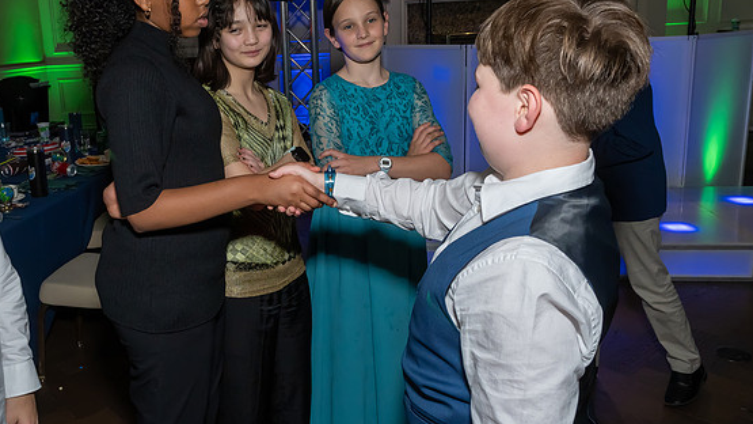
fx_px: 679
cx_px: 277
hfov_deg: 57.2
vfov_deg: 34.5
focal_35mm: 34
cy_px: 167
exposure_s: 1/250
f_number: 8
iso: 1000
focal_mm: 17
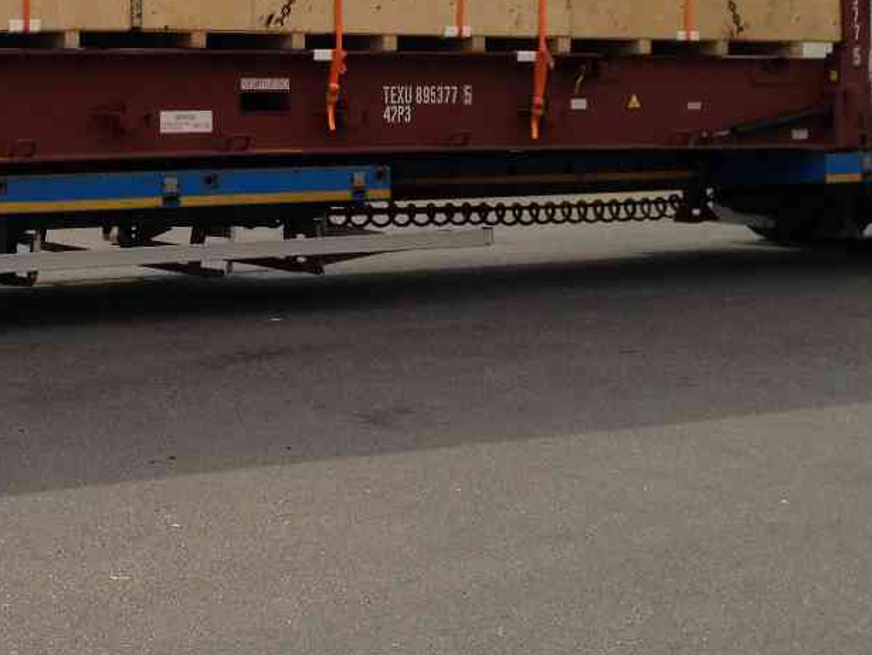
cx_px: -61
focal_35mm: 91
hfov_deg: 20.6
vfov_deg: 15.9
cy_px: -31
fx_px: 2294
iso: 50
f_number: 2.4
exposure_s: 1/1284
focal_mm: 4.28
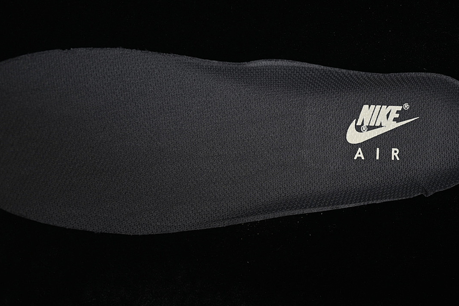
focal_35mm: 76
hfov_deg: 26.6
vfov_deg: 18.0
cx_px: 229
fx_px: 969
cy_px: 152
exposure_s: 1/80
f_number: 7.1
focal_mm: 50
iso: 160
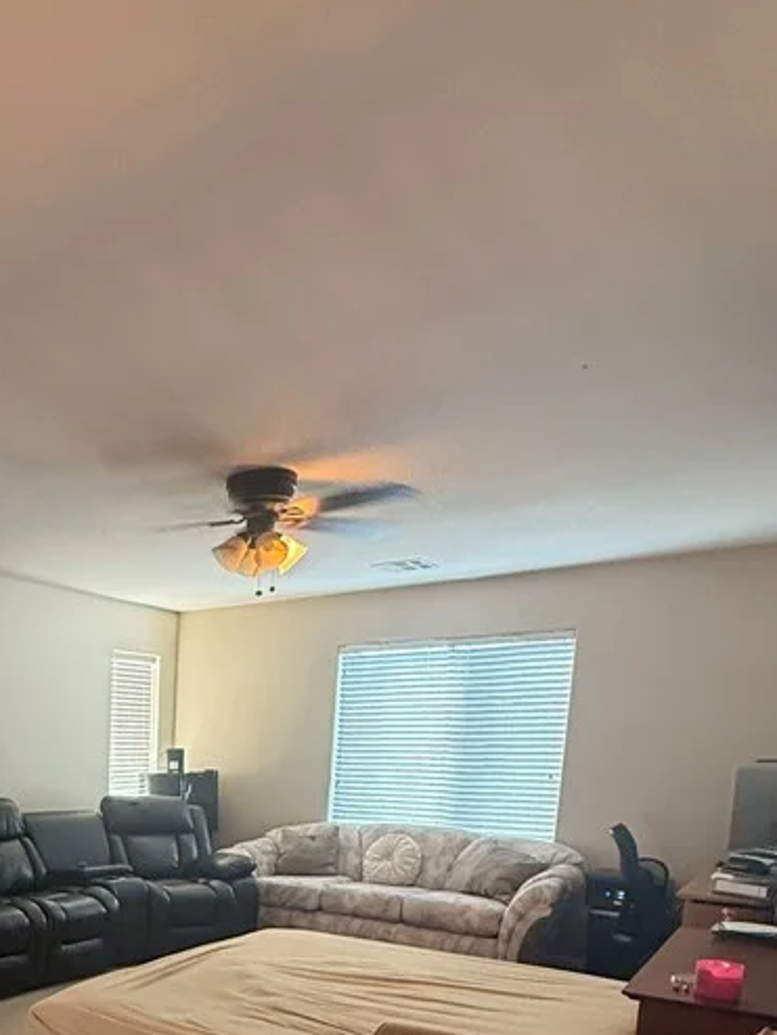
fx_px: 867
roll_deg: -0.5
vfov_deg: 54.7
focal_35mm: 29
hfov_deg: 43.6
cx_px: 61
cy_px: 905
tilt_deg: -9.2
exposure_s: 1/60
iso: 400
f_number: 2.2
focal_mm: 2.22
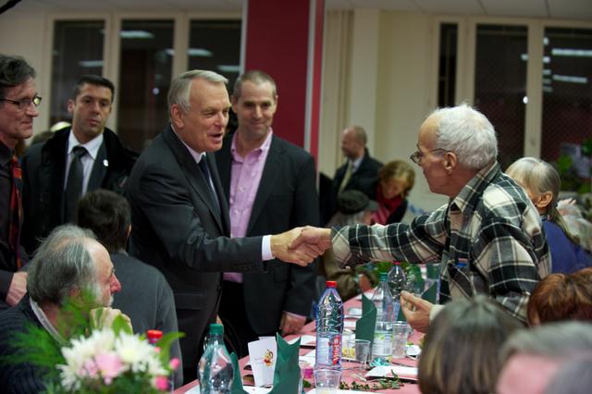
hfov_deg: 28.9
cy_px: 197
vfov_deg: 19.4
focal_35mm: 70
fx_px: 1150
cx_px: 296
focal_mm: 70
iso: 800
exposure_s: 1/50
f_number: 3.5
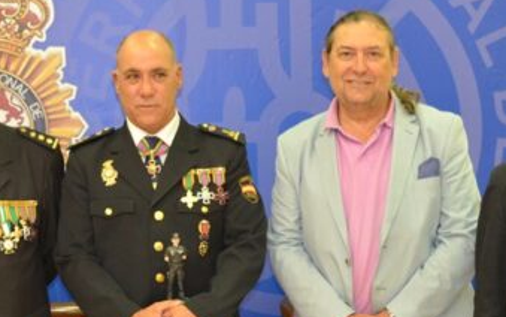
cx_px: 164
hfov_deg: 24.8
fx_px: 1145
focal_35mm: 83
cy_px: 168
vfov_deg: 15.7
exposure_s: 1/60
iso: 1800
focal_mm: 24
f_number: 4
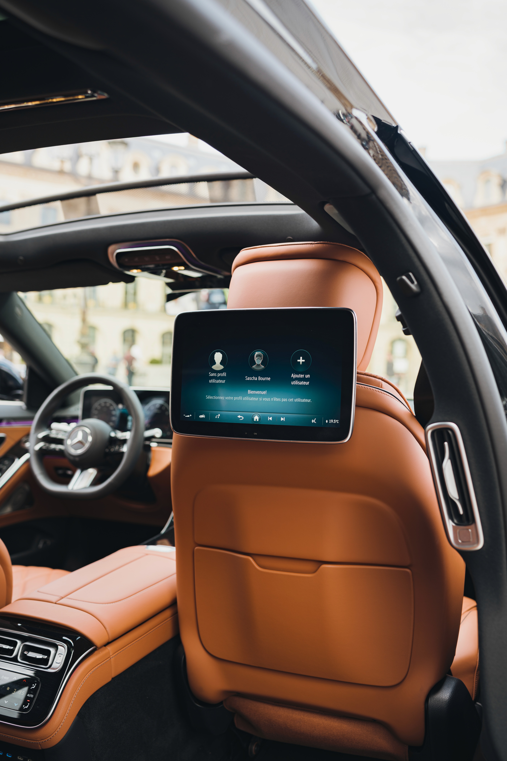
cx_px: 254
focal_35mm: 35
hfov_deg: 37.9
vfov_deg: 54.4
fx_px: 739
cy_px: 380
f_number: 2.8
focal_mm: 35
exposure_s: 1/100
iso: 100
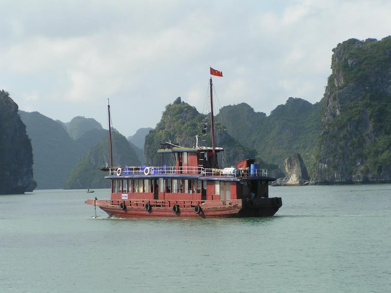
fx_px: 1480
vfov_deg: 11.3
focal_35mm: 131
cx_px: 196
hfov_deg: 15.1
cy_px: 146
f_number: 5.6
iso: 50
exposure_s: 1/400
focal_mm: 20
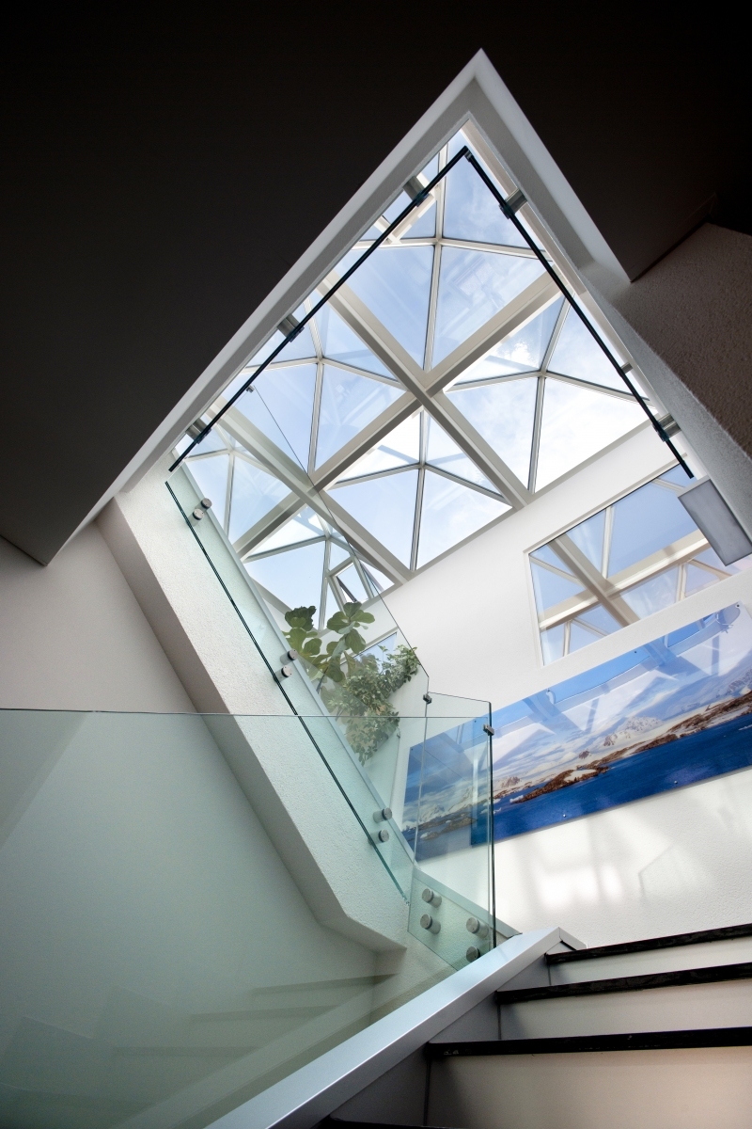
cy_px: 564
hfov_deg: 70.4
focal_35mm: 17
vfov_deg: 93.3
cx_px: 376
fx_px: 533
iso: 200
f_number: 8
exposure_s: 1/80
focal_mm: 17
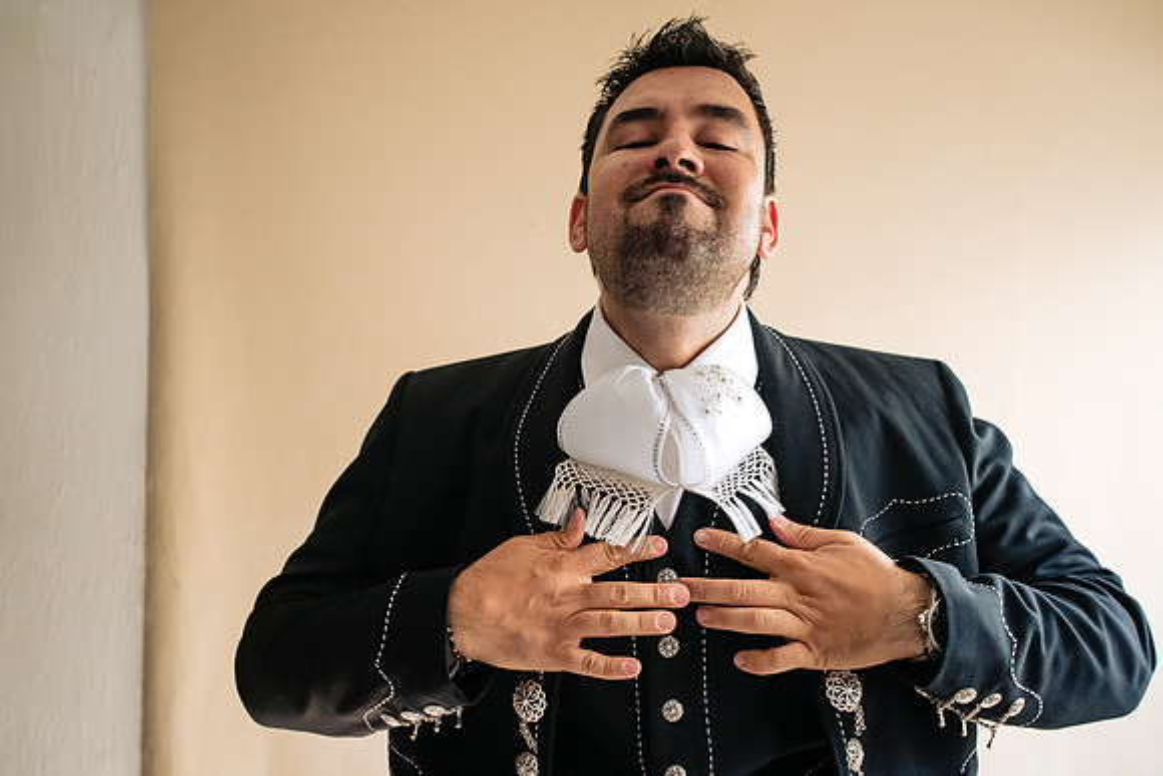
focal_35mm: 39
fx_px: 1260
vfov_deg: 34.2
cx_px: 533
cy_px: 371
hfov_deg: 49.5
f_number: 5
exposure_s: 1/250
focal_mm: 35
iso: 1600
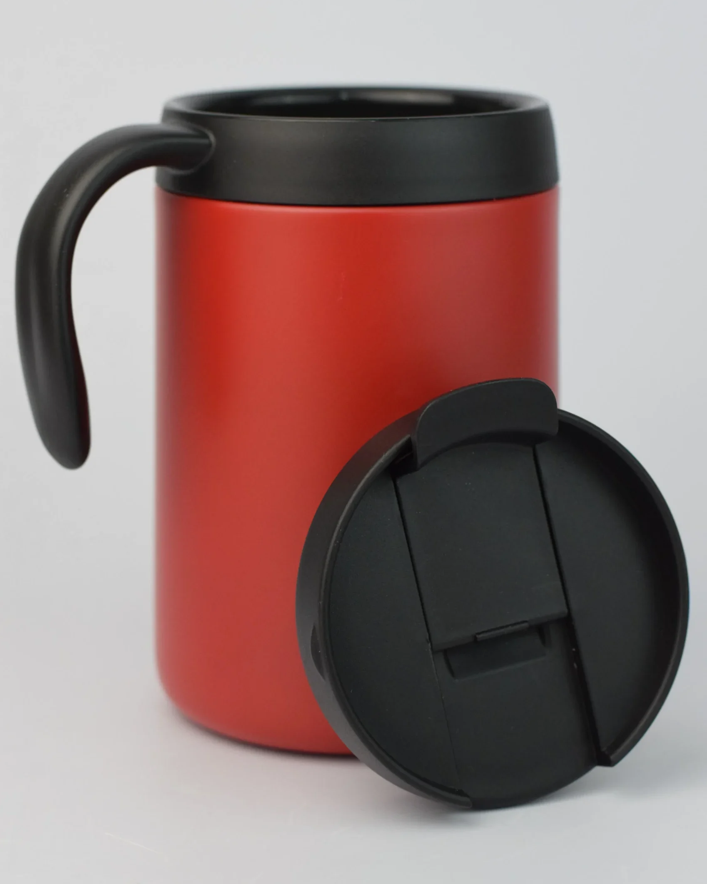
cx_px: 352
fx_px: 2223
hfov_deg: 18.1
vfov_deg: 22.5
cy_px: 378
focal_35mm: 85
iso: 1600
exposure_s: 1/320
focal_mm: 50
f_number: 4.5
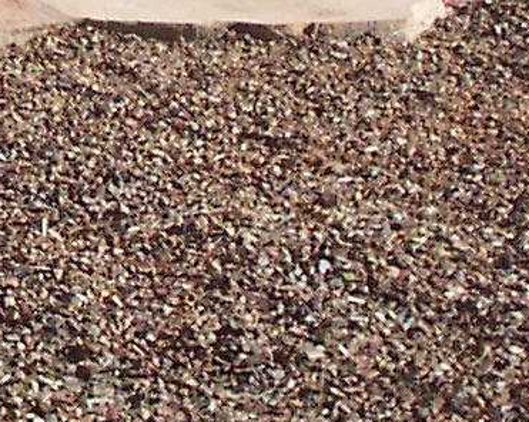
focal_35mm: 217
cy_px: -458
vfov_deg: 6.9
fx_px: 3394
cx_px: -443
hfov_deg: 8.5
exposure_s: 1/180
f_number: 9.5
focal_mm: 7.5
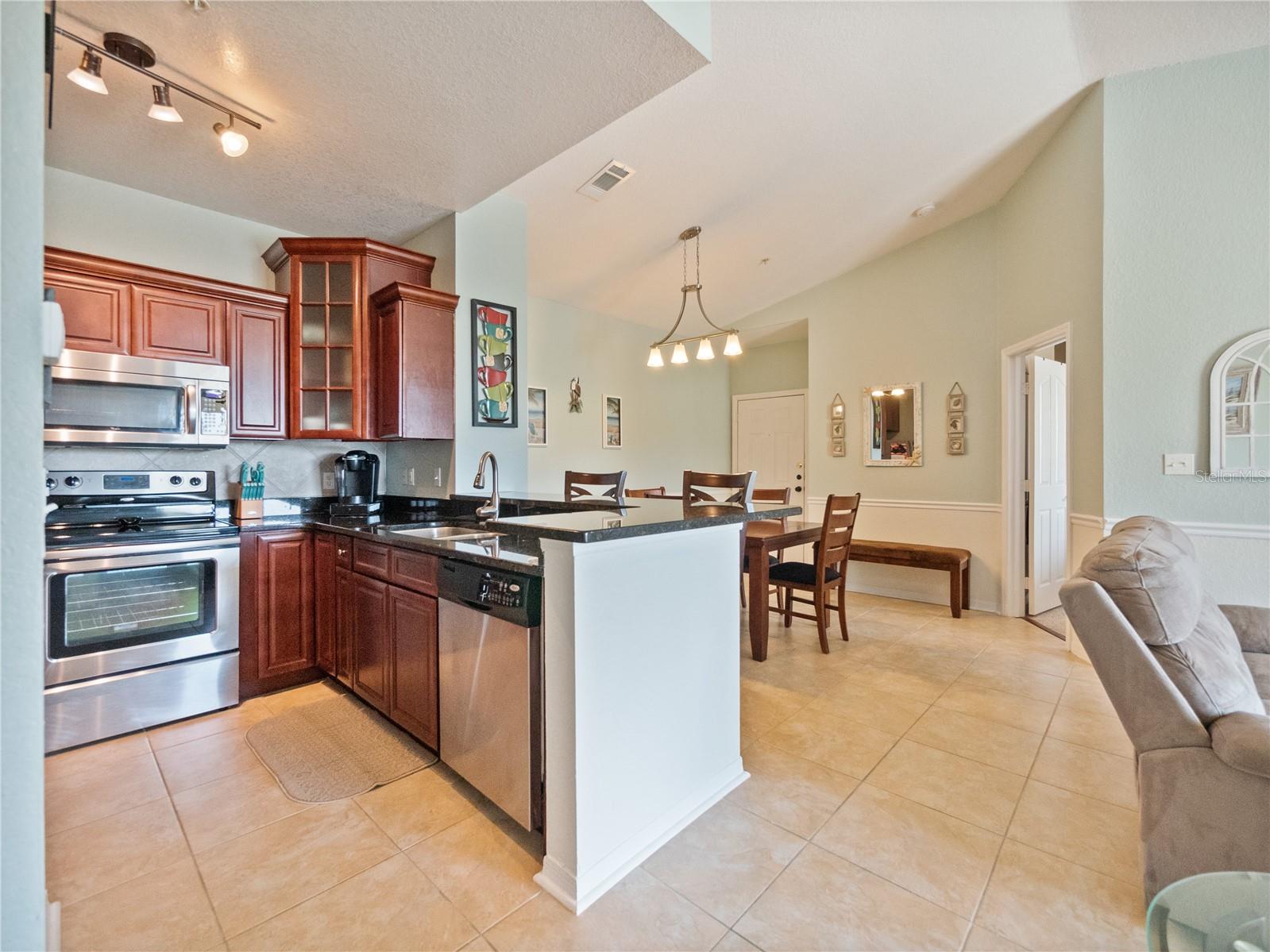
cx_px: 635
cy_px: 476
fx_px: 514
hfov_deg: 102.1
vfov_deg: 85.7
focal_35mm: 14
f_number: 4
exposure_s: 1/60
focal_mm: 7
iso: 2000
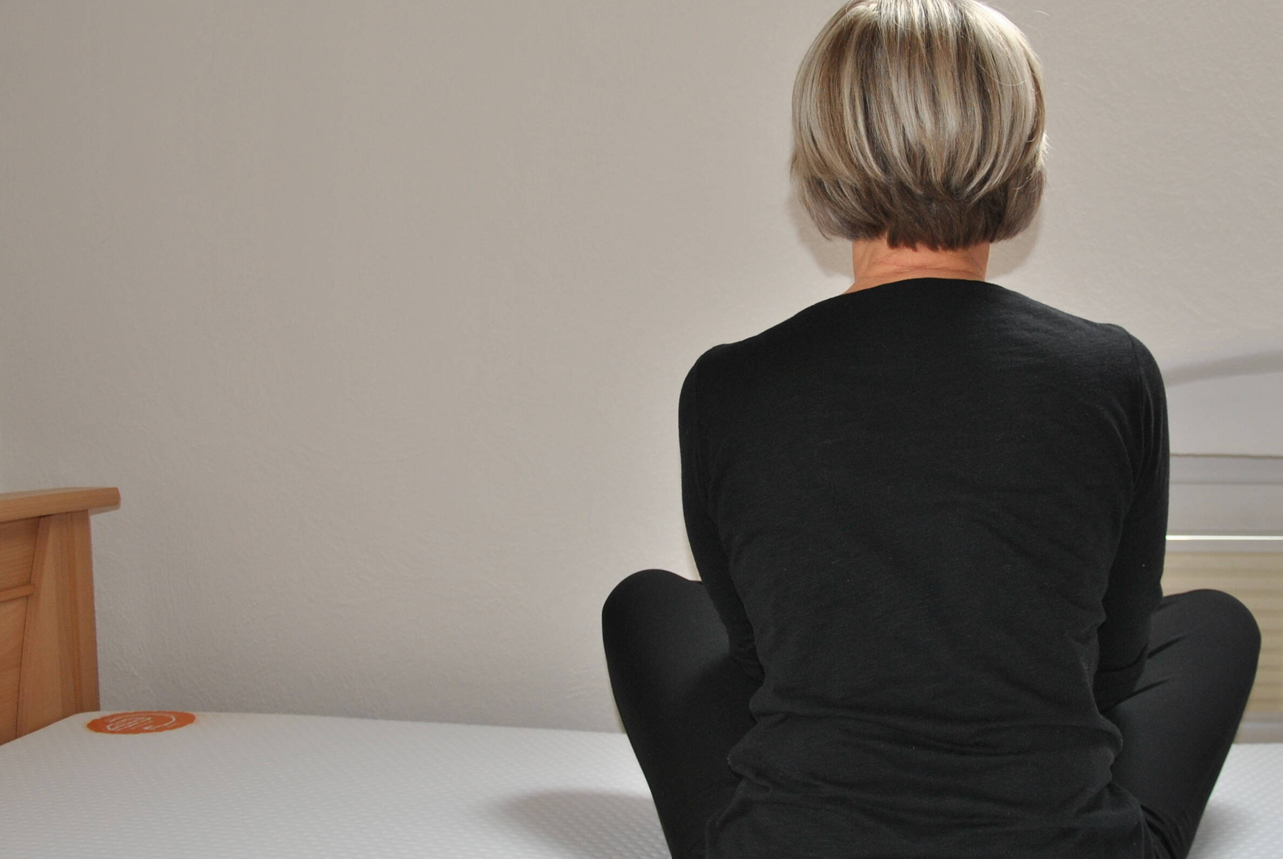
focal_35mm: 44
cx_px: 816
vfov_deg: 30.6
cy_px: 446
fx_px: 1570
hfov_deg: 44.0
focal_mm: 18
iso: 200
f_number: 3.5
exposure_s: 1/60
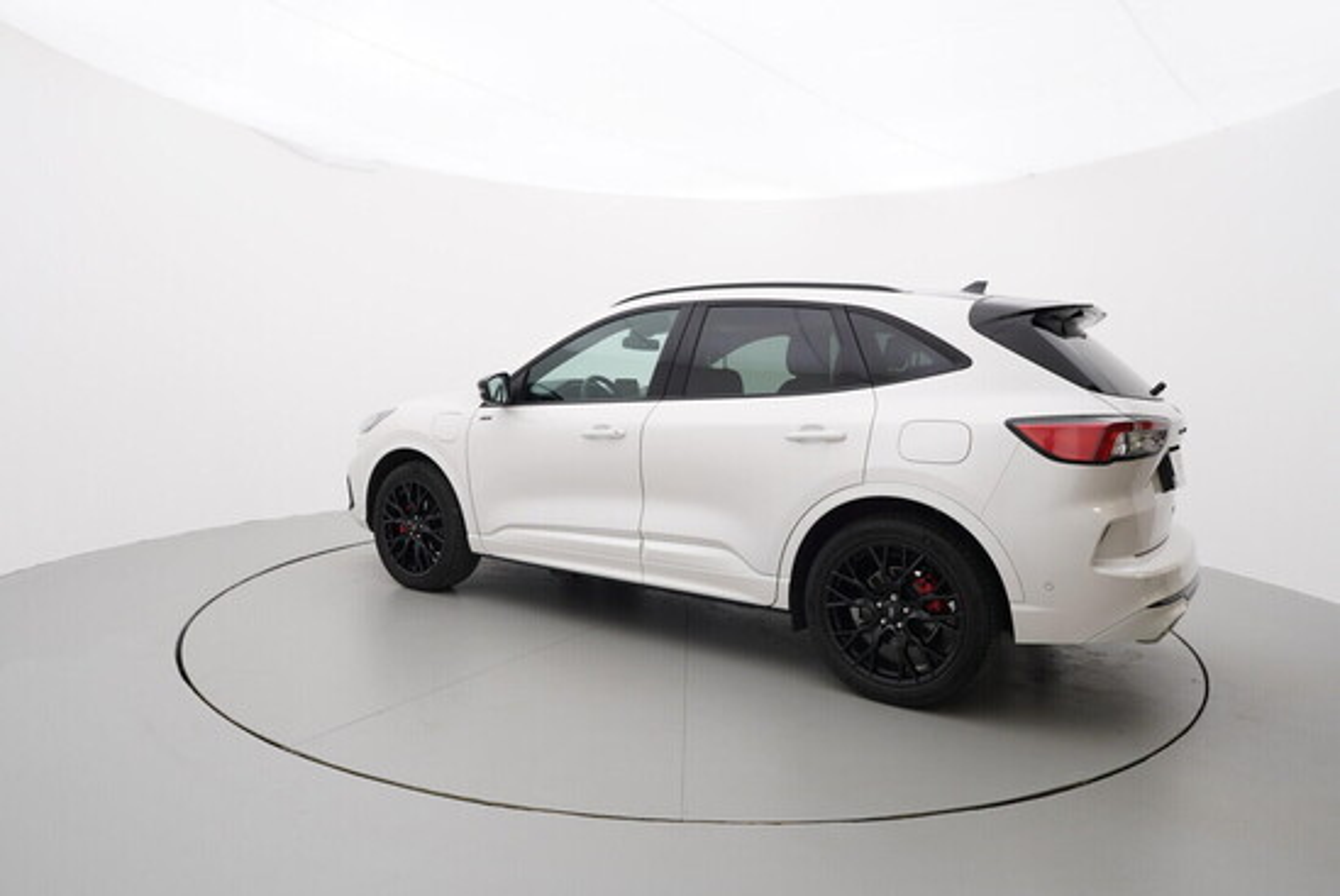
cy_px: 448
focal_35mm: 22
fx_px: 838
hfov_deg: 77.3
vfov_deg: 56.2
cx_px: 670
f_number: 5.6
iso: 200
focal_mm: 15
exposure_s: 1/80
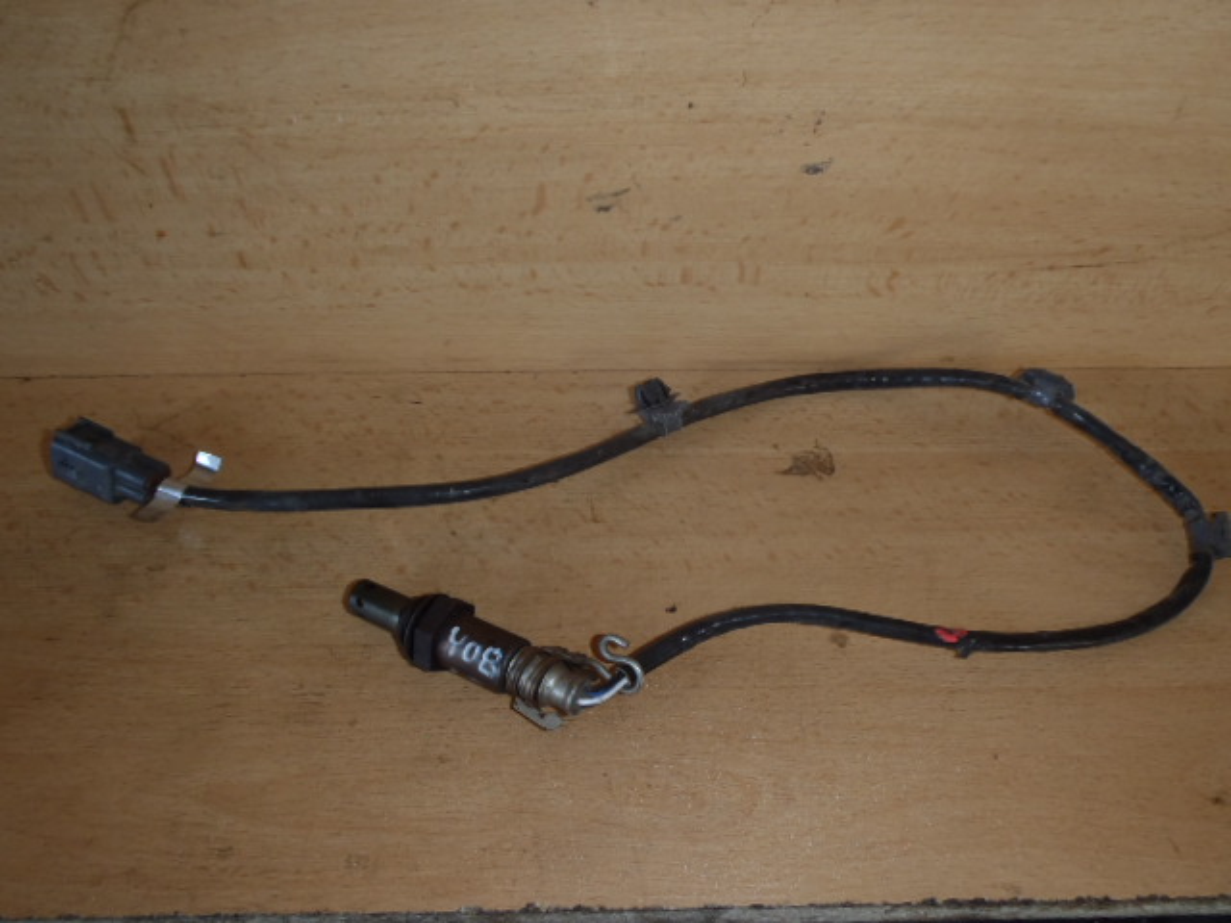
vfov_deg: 49.7
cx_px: 616
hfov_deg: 63.4
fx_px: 996
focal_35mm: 28
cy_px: 462
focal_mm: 5
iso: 100
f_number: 3.9
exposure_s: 1/30
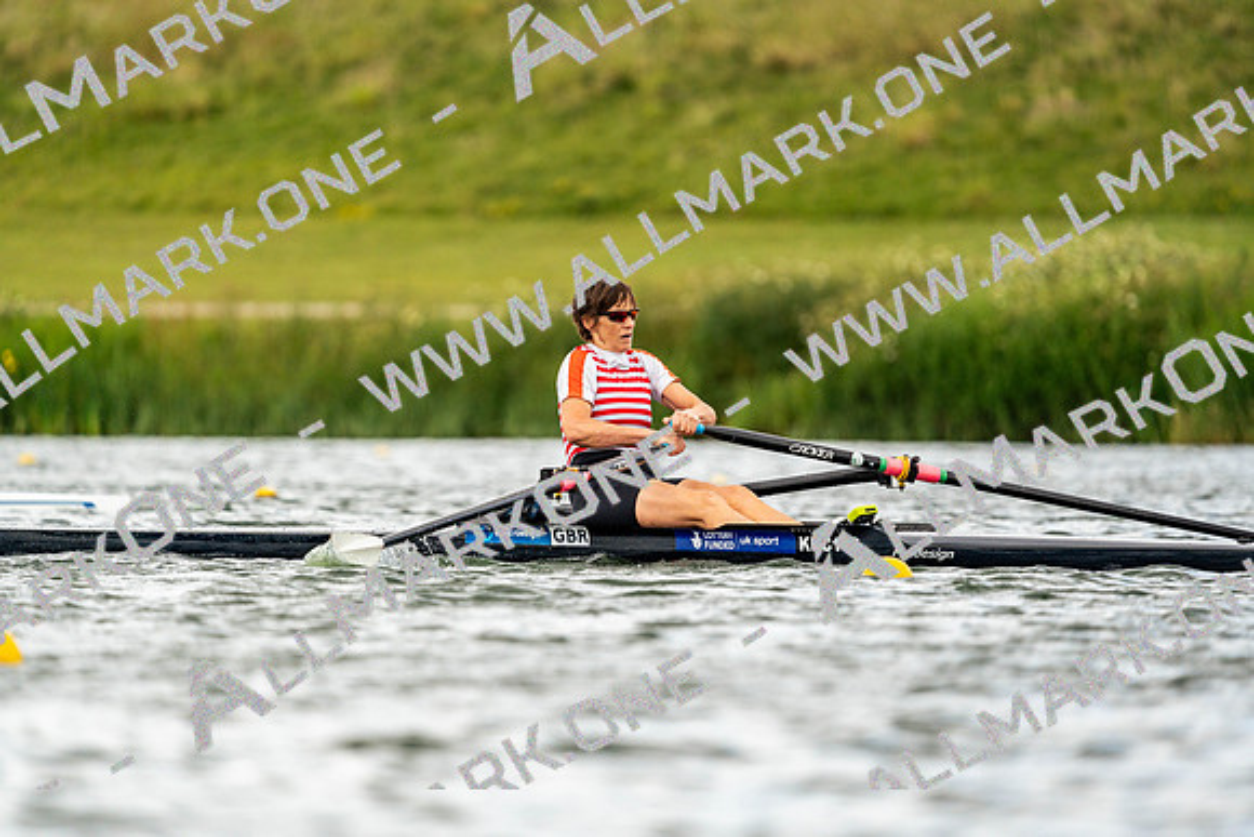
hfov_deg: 3.8
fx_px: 19057
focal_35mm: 547
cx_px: 627
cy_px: 418
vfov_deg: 2.5
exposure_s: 1/2000
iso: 640
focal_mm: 547
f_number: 6.3
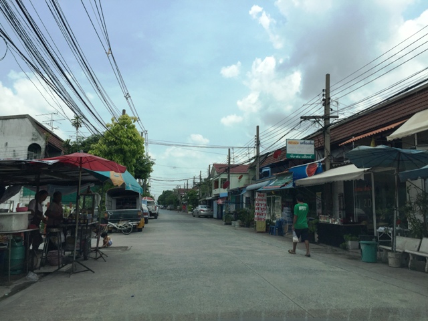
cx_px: 214
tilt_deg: +5.9
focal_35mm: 29
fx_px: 359
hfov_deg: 61.7
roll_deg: -0.6
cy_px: 160
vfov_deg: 48.2
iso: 32
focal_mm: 4.15
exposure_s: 1/964
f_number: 2.2
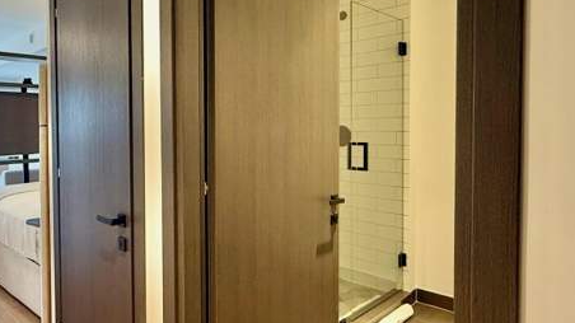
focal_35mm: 27
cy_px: 137
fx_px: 412
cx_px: 218
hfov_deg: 68.8
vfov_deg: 42.7
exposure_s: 1/60
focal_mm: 2.22
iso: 640
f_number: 2.2
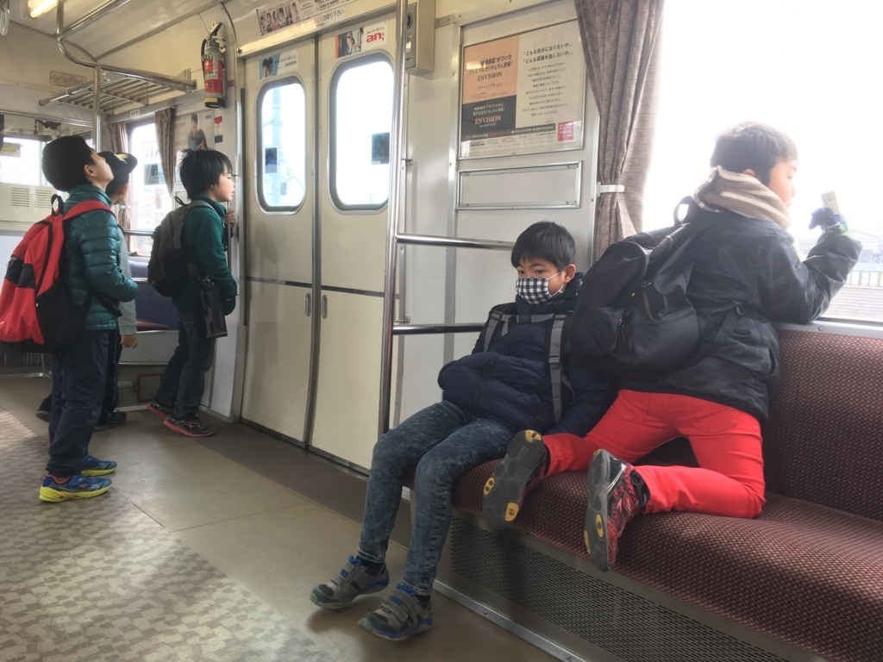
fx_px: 740
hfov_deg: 61.7
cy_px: 331
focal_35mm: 29
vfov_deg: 48.2
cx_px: 442
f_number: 2.2
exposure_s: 1/60
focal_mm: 4.15
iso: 25
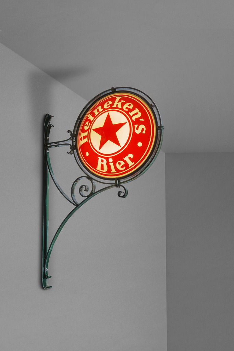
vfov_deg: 48.5
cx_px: 117
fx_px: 390
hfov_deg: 33.4
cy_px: 176
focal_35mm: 40
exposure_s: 1/6
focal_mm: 40
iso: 500
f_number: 11
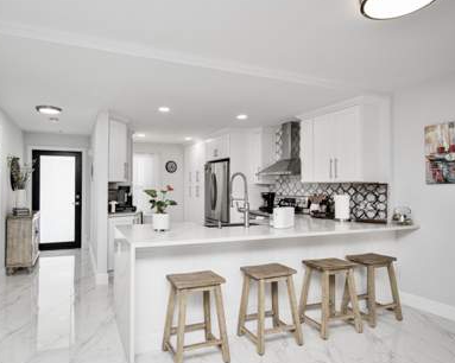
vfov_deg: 67.3
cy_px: 181
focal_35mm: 20
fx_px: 273
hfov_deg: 78.3
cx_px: 173
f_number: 5.6
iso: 400
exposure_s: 1/125
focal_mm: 11.5
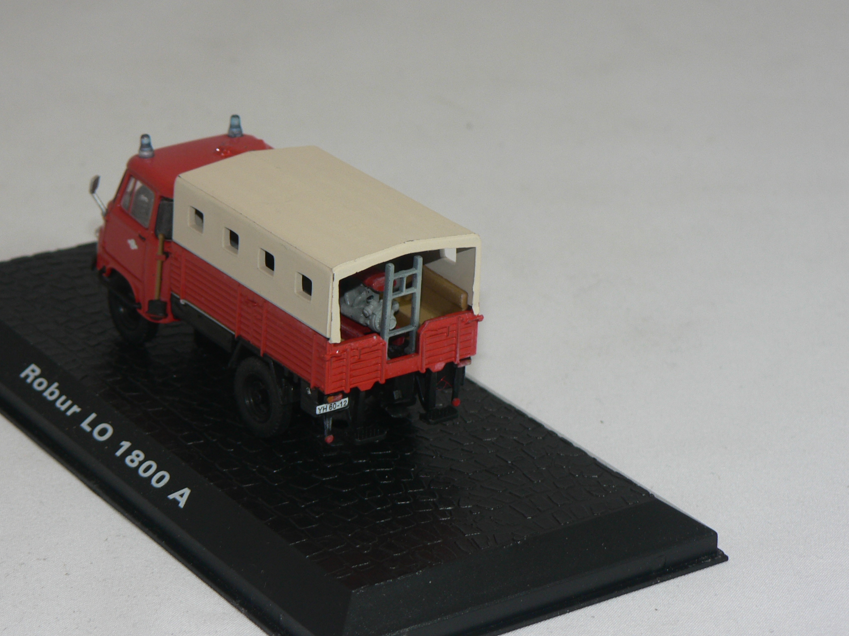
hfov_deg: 17.1
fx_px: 2820
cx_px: 319
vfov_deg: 12.9
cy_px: 305
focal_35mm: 115
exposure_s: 1/60
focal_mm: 15.2
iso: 80
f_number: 3.2
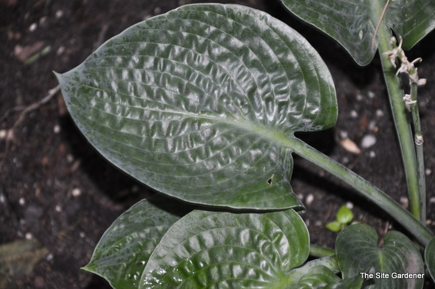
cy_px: 144
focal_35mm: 158
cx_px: 218
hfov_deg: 13.1
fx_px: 1902
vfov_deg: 8.7
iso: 800
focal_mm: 105
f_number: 5.6
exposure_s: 1/60
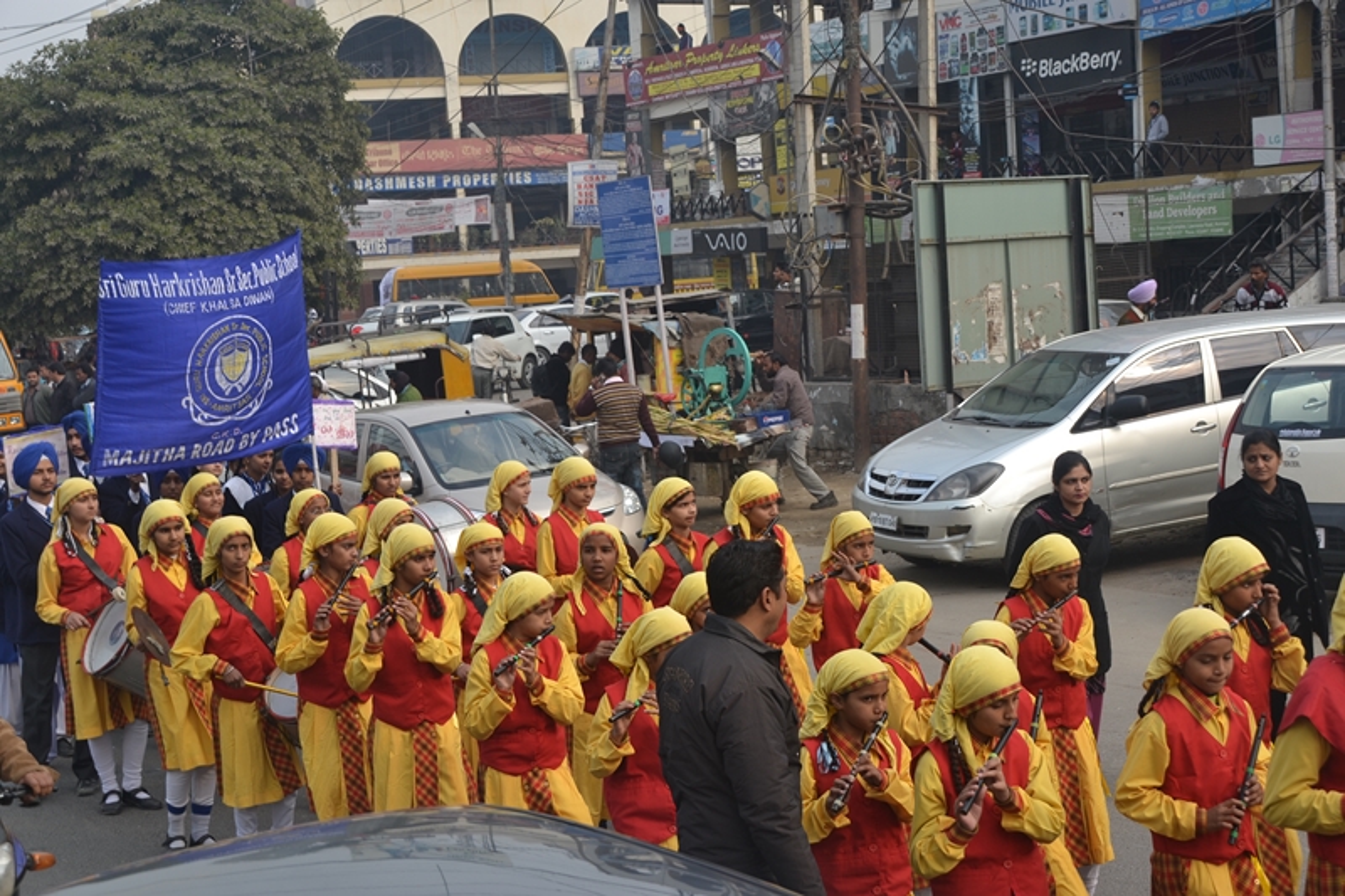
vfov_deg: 23.8
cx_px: 672
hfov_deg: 35.1
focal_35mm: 57
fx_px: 2129
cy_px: 448
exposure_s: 1/160
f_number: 6.3
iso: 100
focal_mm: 38
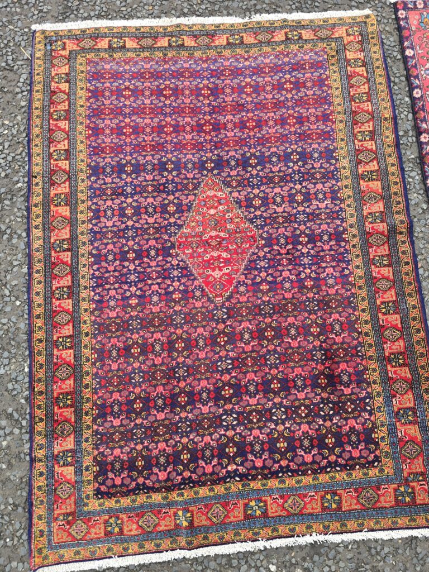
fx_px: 380
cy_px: 286
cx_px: 214
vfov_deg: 73.9
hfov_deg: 58.9
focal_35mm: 23
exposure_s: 1/180
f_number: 1.7
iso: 64
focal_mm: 6.3
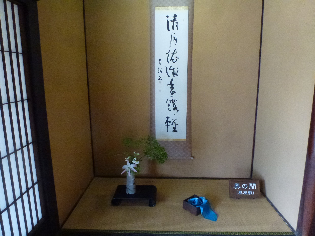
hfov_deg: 71.6
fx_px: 218
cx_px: 158
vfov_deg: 56.8
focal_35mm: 24
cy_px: 118
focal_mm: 4.3
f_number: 3.3
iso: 800
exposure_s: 1/60
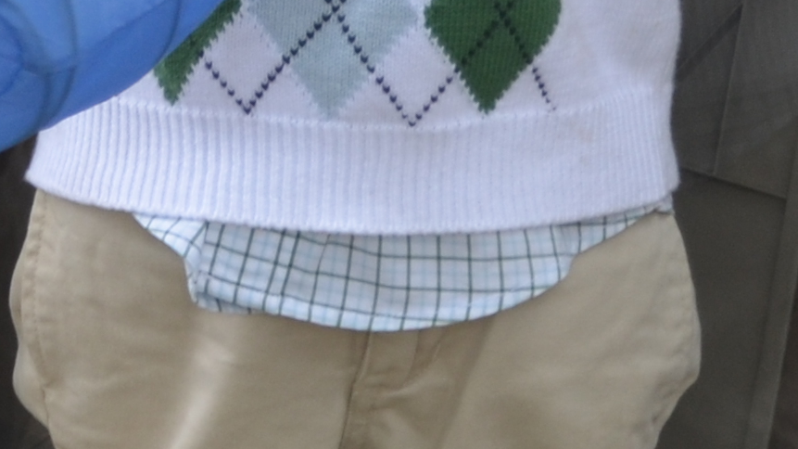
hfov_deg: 4.9
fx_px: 9118
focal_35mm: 431
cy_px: -820
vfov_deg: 2.8
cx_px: -967
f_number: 5.6
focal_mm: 48
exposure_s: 1/125
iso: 220
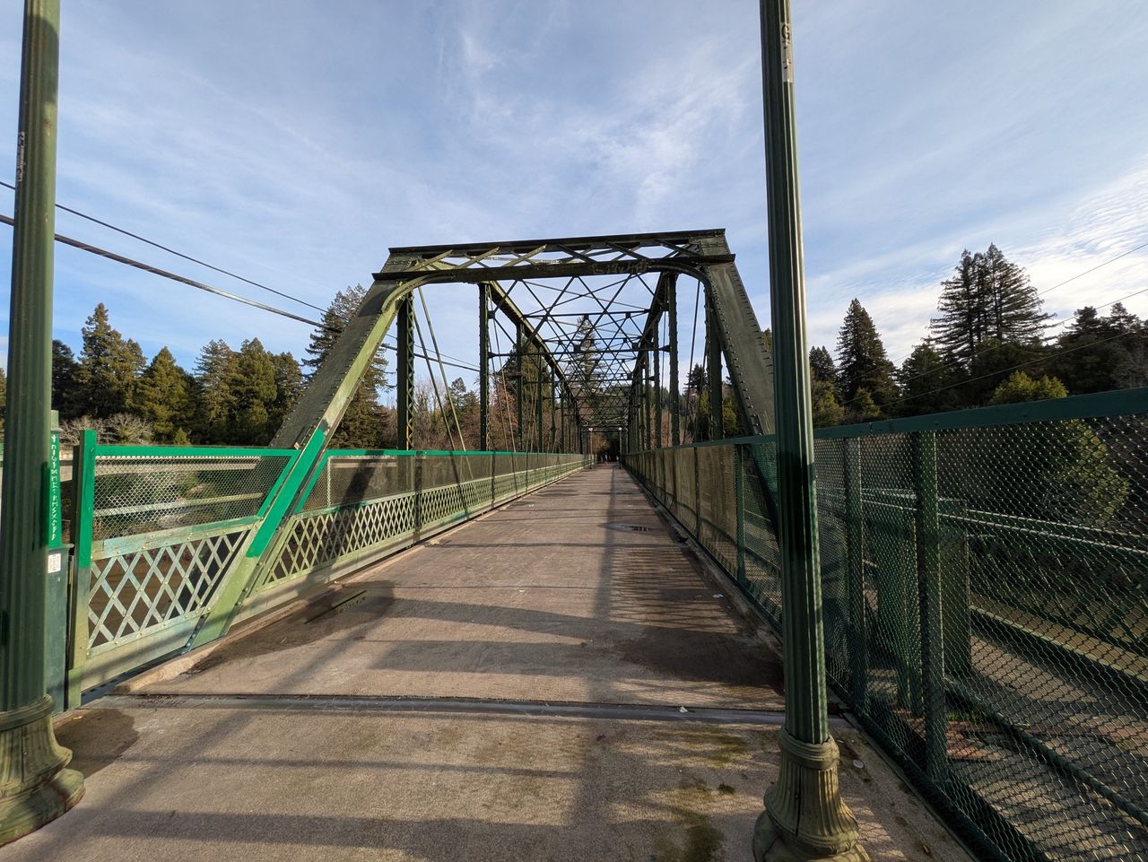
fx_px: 464
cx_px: 574
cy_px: 431
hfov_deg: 102.0
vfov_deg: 85.7
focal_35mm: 14
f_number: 2.2
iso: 50
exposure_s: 1/1203
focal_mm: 1.83
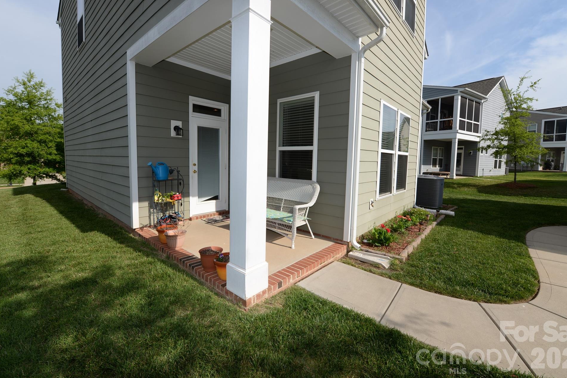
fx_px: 236
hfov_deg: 100.4
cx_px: 291
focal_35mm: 15
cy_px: 177
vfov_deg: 77.2
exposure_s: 1/200
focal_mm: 14
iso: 100
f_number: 10
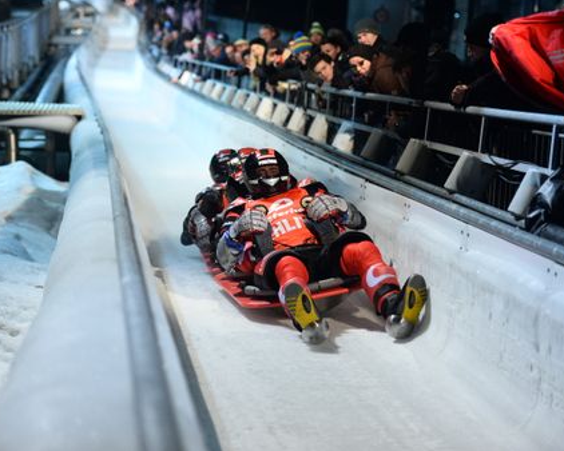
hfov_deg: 16.6
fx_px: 1937
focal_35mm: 116
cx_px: 242
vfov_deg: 13.3
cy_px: 225
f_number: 2.8
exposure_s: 1/800
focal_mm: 102
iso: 2500
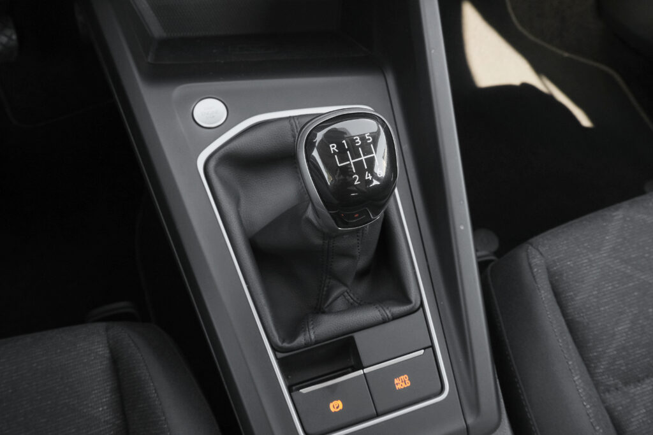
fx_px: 526
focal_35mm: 29
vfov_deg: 45.0
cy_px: 218
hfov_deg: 63.7
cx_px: 326
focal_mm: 19.2
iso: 2000
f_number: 9
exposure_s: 1/50
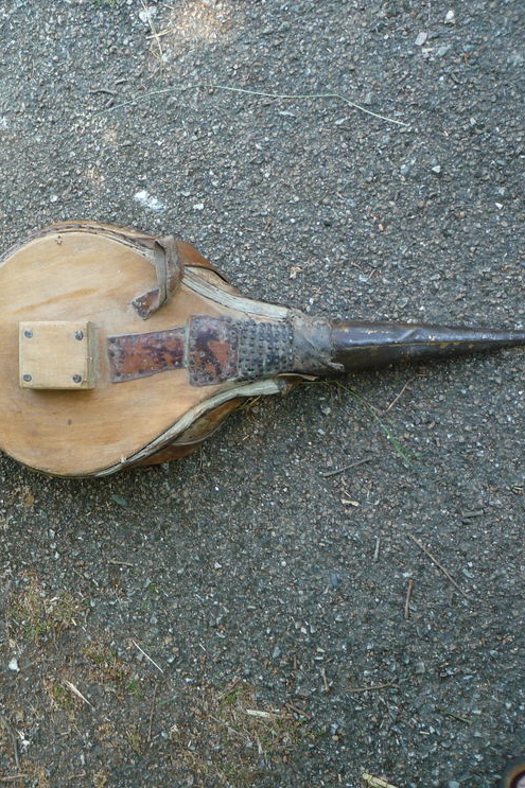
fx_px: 919
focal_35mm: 42
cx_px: 2
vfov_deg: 46.4
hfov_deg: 29.8
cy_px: 397
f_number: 3.3
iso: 100
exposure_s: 1/40
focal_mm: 5.2
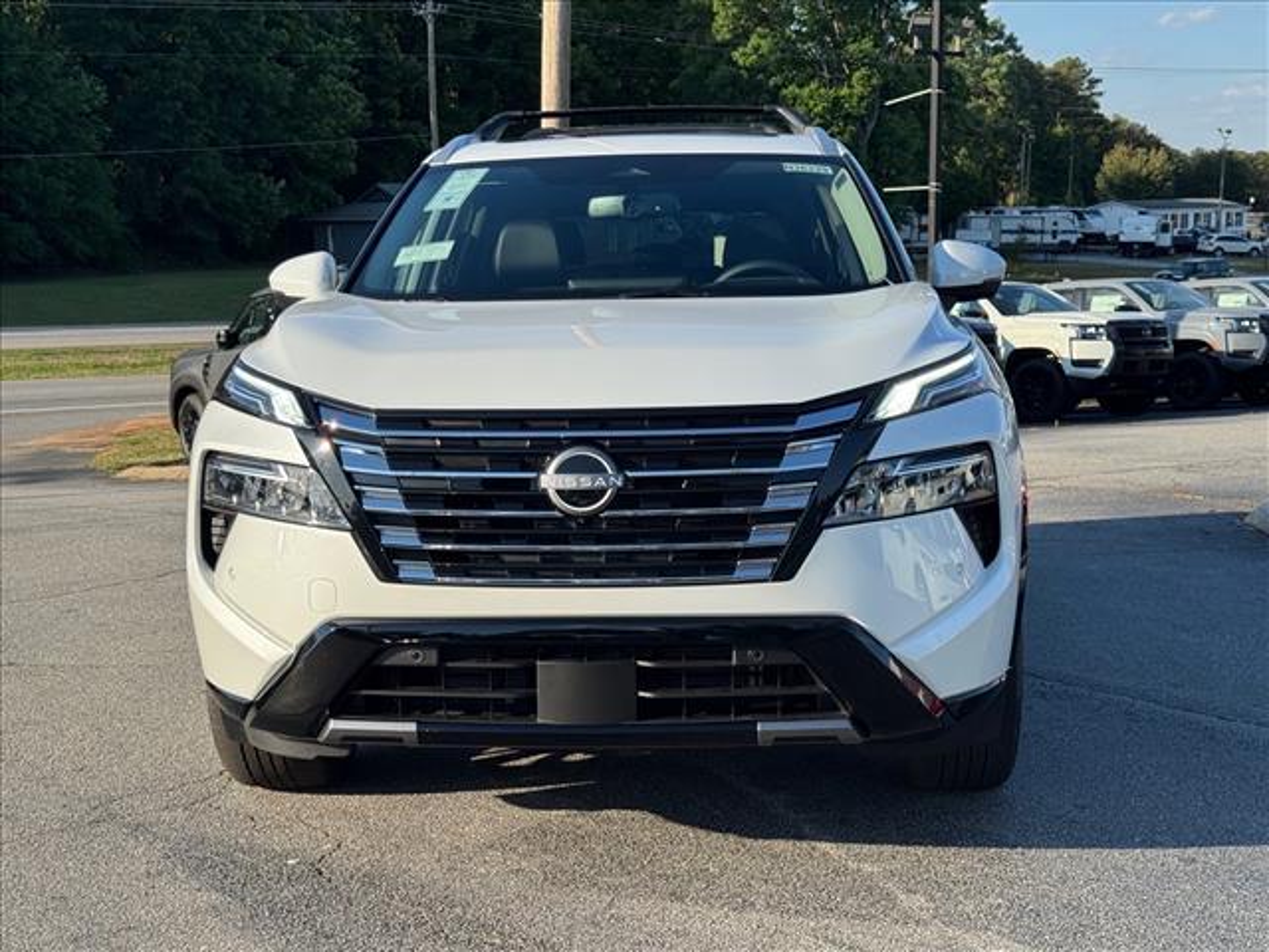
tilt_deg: -9.1
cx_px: 634
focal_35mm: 48
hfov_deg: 39.7
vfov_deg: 30.3
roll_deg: +0.7
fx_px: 1760
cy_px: 476
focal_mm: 6.76
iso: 64
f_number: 1.78
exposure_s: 1/2833
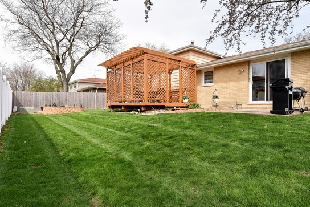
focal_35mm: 20
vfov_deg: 61.9
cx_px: 180
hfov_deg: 83.3
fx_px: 172
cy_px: 100
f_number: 11
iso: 200
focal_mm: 17
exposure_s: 1/80
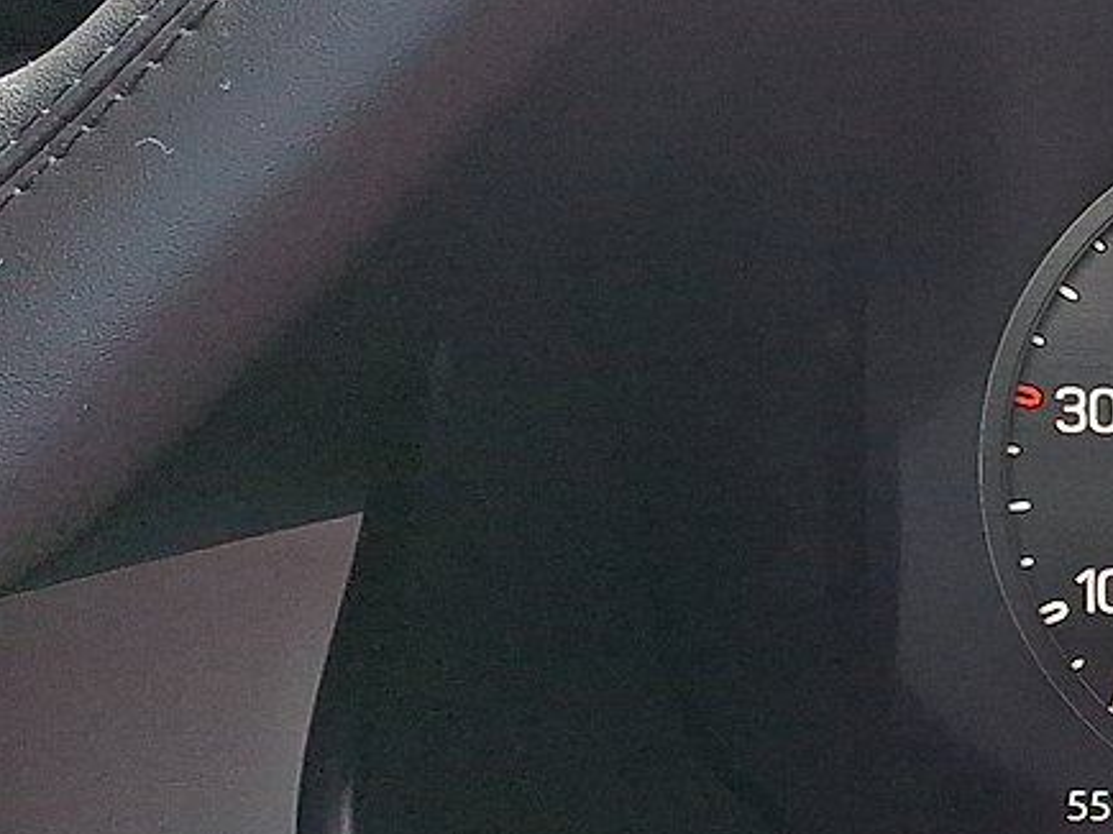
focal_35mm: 92
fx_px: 2957
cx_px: 2042
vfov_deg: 16.0
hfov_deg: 17.2
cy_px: 606
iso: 26
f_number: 1.8
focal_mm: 4.69
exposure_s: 1/120
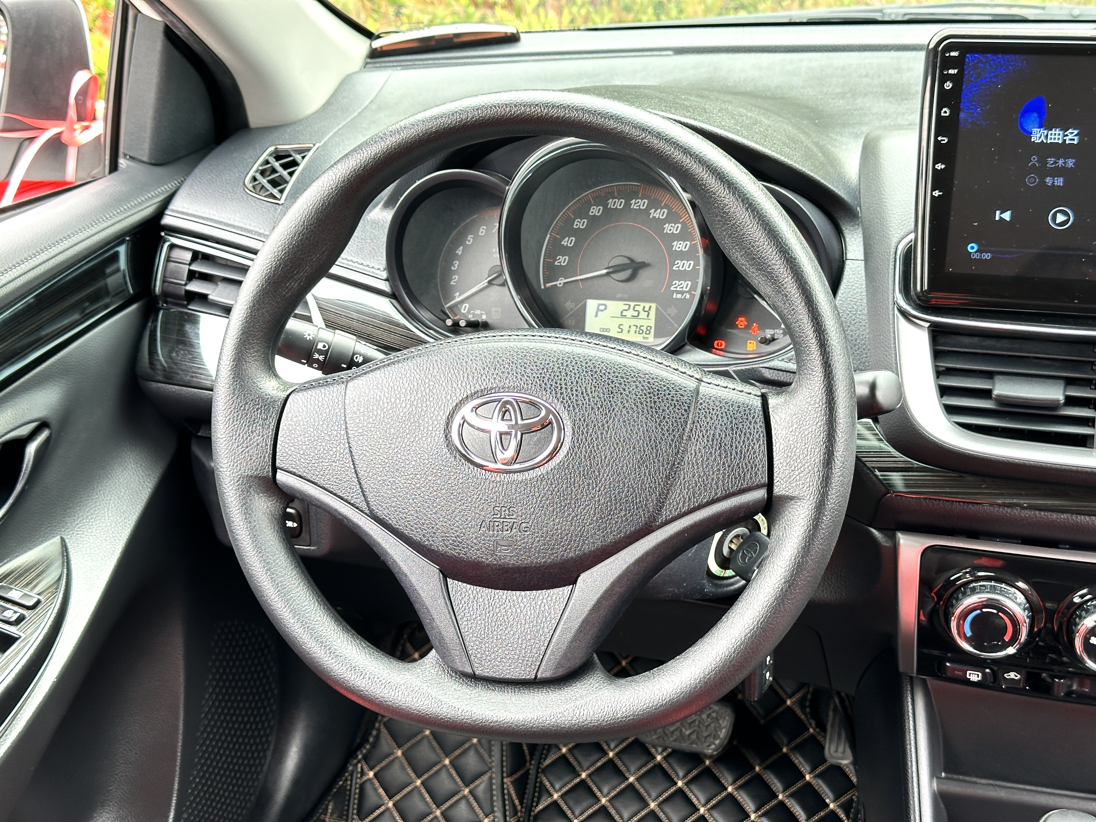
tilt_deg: -22.5
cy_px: 411
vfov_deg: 30.3
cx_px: 548
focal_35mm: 48
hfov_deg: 39.7
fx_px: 1520
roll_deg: +1.7
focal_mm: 6.86
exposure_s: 1/88
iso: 80
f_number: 1.78
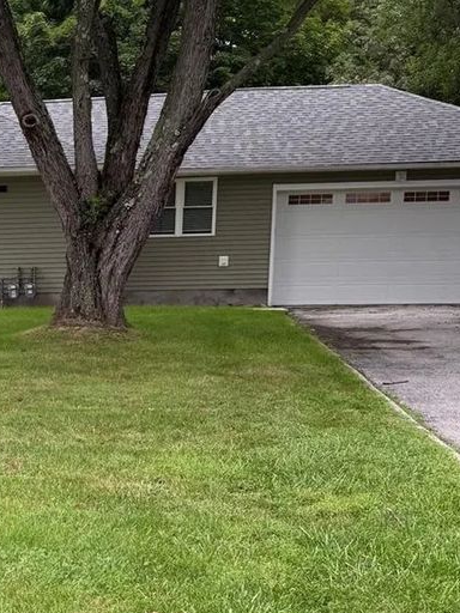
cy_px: 471
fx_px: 1134
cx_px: -73
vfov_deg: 29.7
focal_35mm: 64
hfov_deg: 21.5
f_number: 1.78
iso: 80
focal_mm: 6.76
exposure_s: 1/179
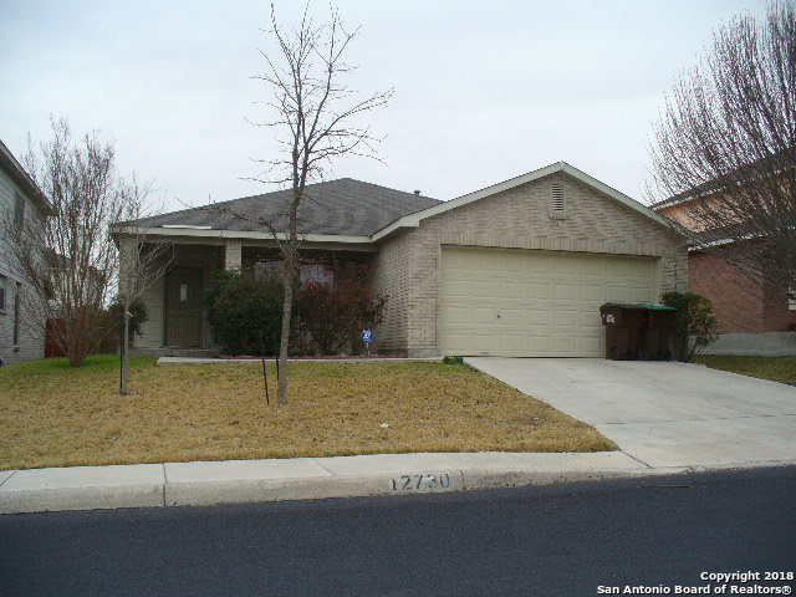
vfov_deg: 38.7
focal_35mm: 37
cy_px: 298
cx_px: 398
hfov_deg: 50.1
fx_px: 851
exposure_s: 1/160
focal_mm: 6.1
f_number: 2.8
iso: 100
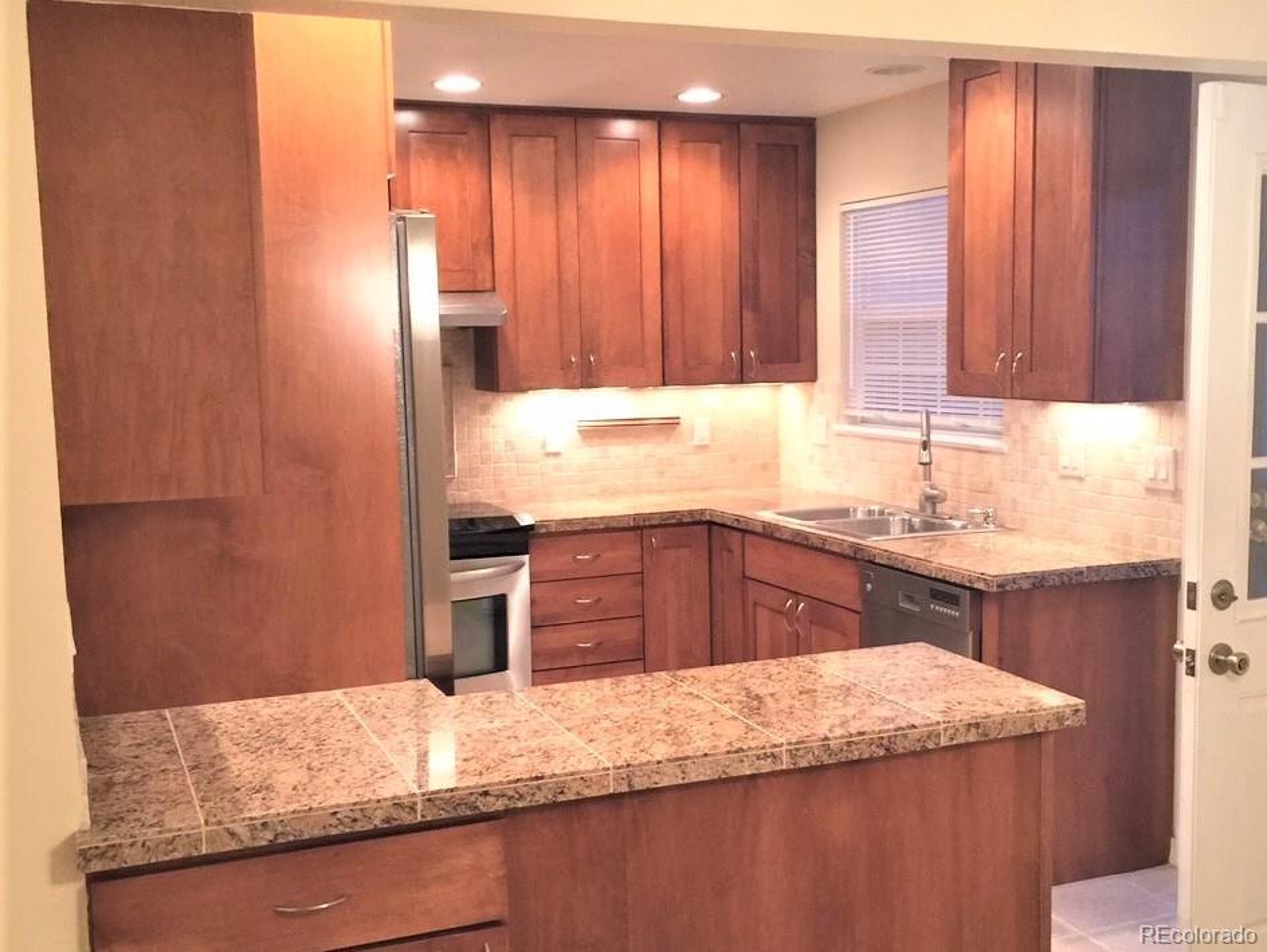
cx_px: 634
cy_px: 476
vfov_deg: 48.3
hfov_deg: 61.6
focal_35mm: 29
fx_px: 1062
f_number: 2.2
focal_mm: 4.15
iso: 100
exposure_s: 1/15
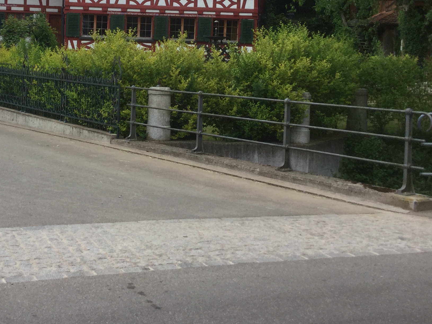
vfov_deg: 23.3
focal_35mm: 62
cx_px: 140
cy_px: 64
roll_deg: -2.1
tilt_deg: -2.8
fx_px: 774
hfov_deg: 30.9
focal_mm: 3.3
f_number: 2.4
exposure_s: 1/397
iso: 25
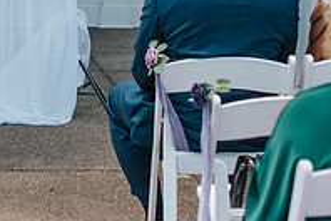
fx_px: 1673
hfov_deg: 10.9
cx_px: -175
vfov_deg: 7.4
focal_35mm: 182
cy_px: -81
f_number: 2.5
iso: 200
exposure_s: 1/1600
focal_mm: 50
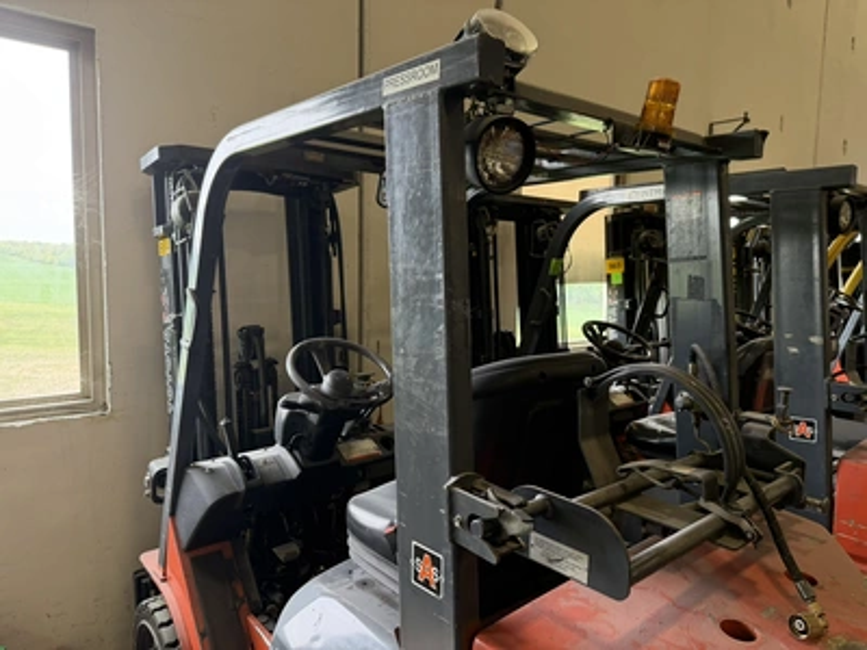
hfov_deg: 71.6
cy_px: 325
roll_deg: -1.8
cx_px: 434
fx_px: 601
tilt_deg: -6.6
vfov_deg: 56.8
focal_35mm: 24
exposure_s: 1/107
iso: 200
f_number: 1.78
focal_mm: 6.76
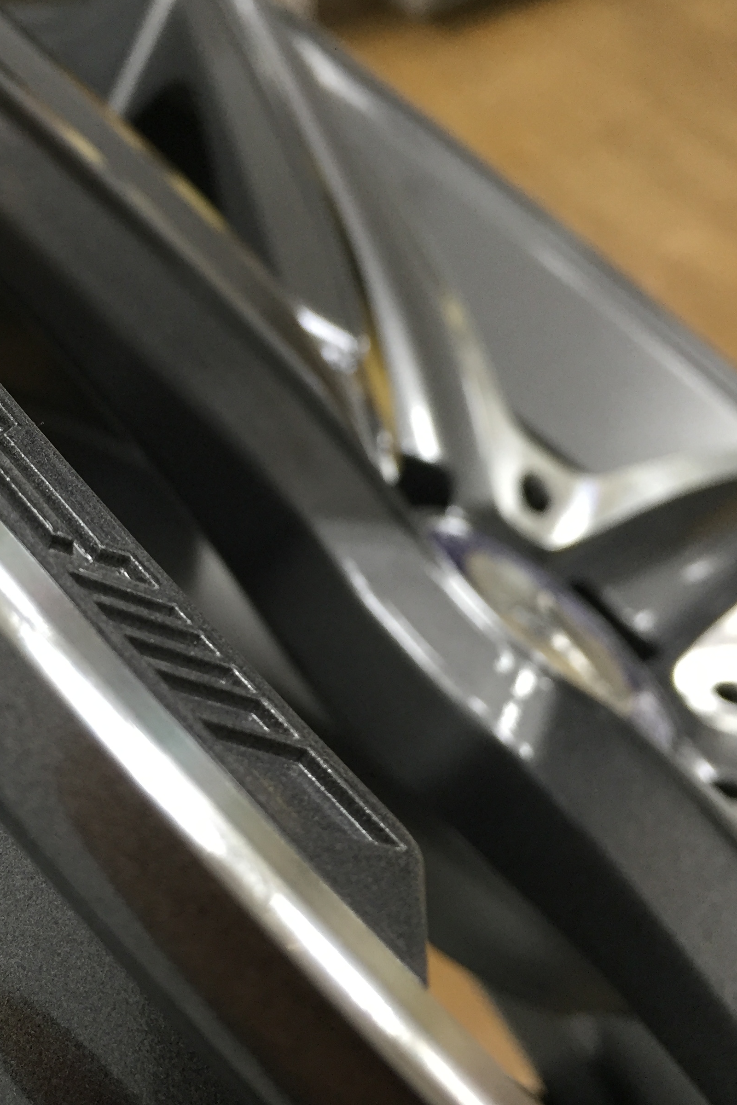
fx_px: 1259
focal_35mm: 41
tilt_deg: -39.8
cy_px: 555
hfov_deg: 32.3
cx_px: 224
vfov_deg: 47.4
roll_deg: +19.6
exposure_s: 1/30
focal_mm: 4.15
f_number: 2.2
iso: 125
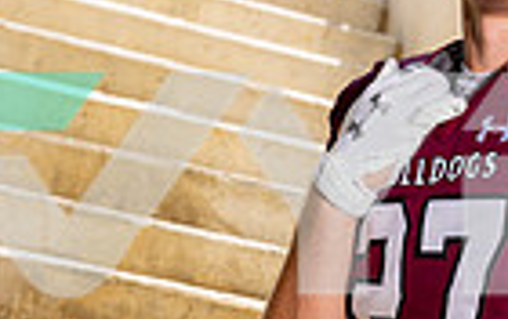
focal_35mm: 144
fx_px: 1997
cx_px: 428
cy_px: 442
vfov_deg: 9.0
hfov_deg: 14.4
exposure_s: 1/250
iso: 100
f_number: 5
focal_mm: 44
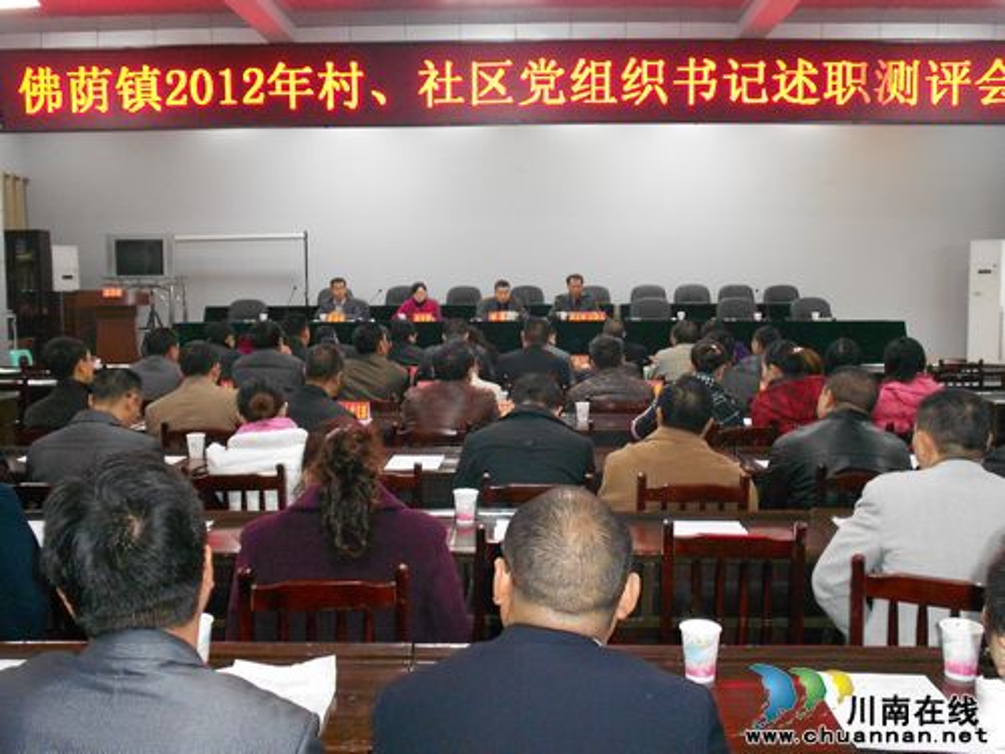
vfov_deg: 44.2
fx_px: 929
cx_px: 502
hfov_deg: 56.8
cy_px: 377
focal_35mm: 32
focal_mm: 5.8
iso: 500
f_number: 3.6
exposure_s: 1/30
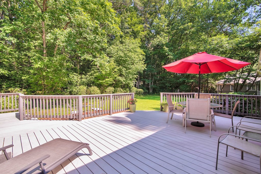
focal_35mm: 16
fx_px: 116
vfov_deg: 73.8
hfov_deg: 96.7
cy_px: 87
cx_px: 130
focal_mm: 16
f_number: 8
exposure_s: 1/250
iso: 200
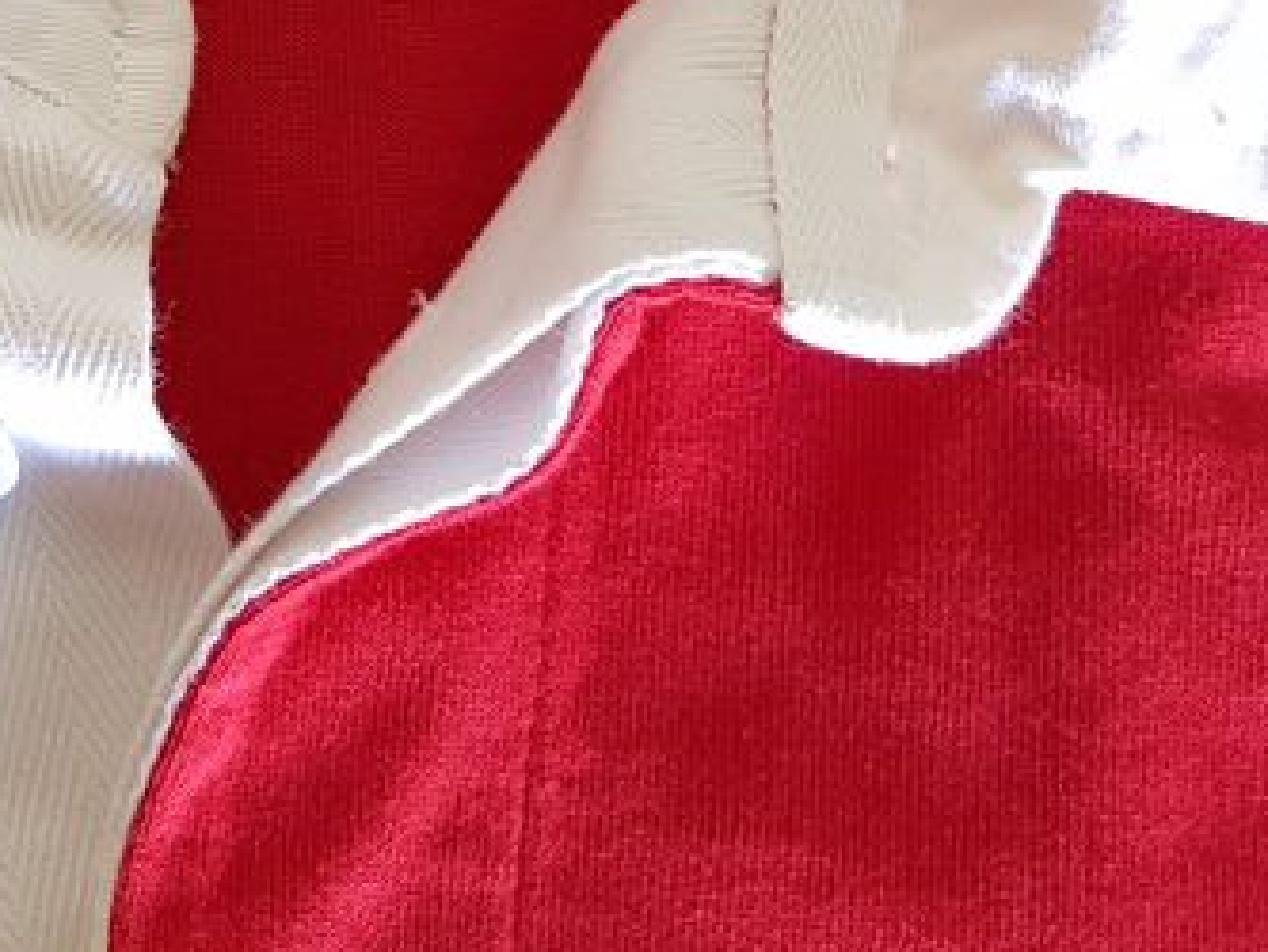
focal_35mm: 78
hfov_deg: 23.8
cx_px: -34
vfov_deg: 18.0
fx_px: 2858
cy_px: -194
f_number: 1.7
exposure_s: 1/30
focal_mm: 4.2
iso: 200
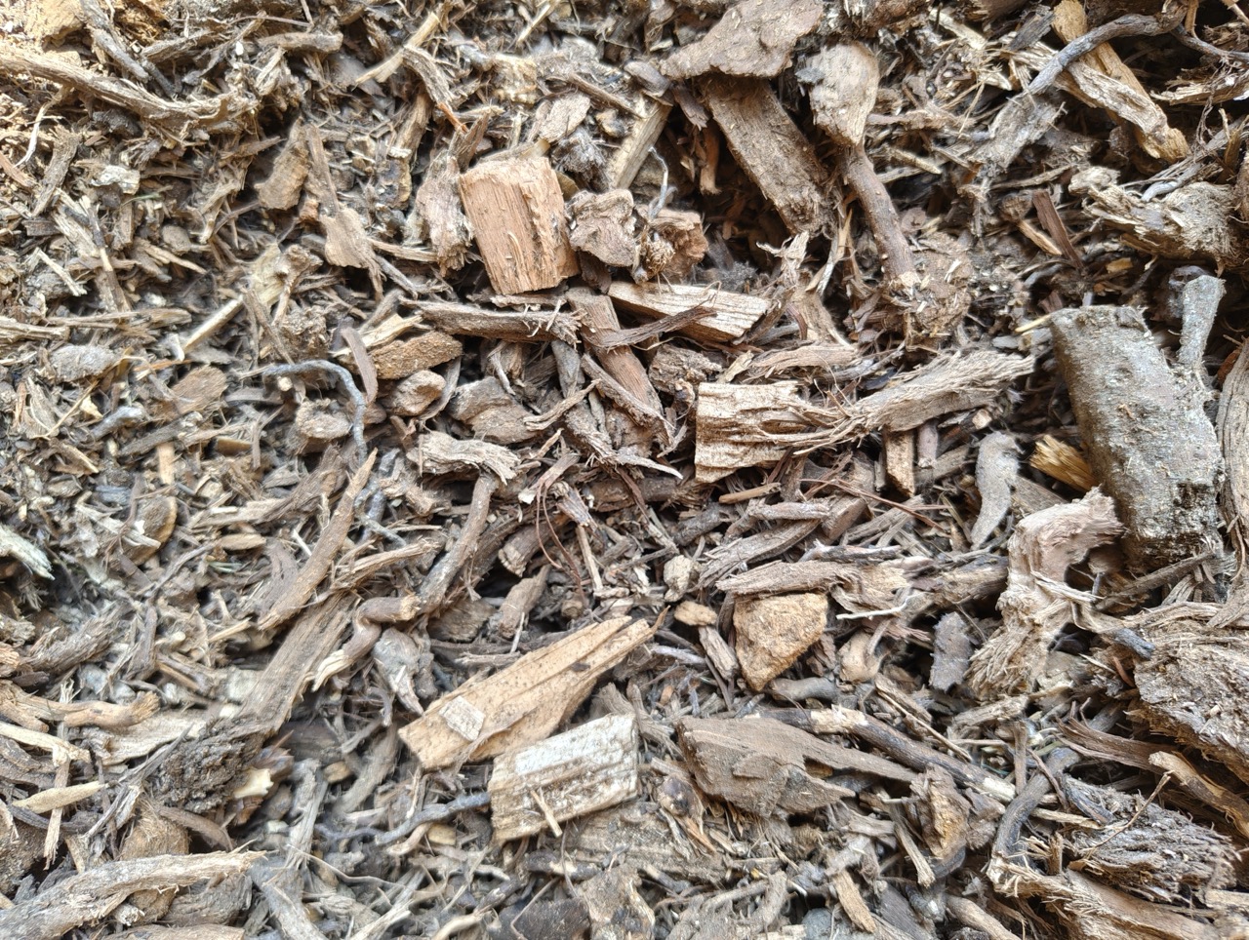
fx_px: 867
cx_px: 624
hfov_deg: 71.5
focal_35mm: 24
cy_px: 470
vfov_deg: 56.9
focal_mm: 5.56
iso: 83
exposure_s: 1/100
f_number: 1.88
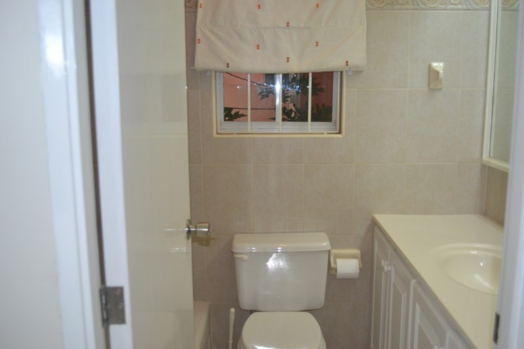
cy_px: 174
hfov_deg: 57.2
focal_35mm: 33
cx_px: 262
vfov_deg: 40.0
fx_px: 480
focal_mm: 22
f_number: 3.8
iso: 900
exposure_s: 1/60
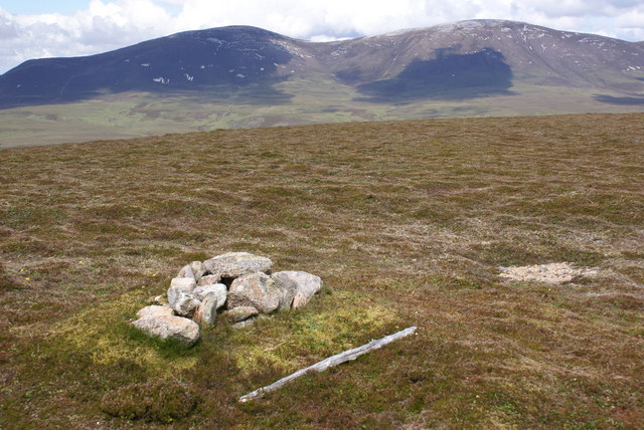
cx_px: 322
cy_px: 215
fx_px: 940
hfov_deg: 37.8
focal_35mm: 52
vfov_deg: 25.8
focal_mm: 35
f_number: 8
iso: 100
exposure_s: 1/160
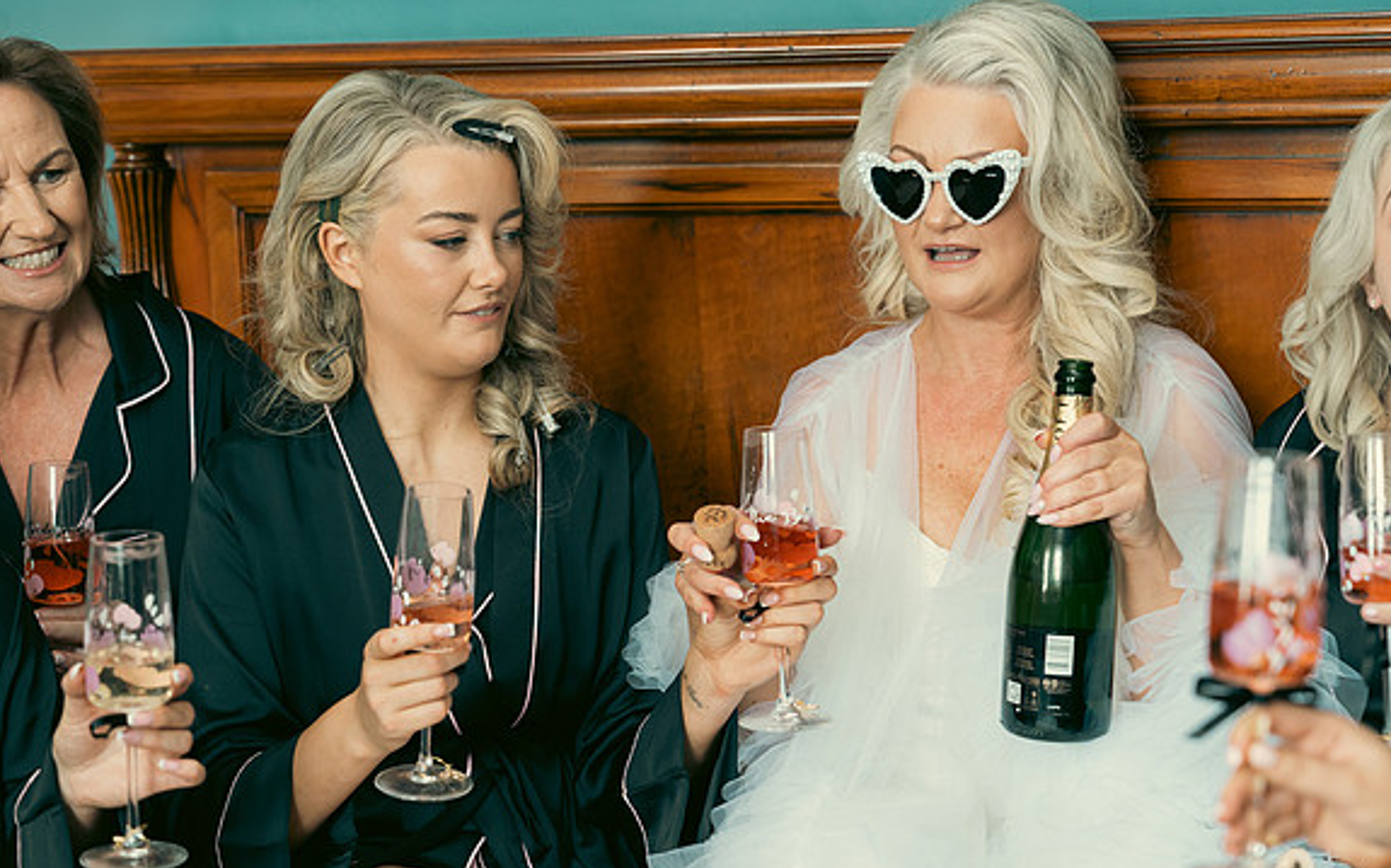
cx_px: 697
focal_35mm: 72
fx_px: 2729
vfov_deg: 18.1
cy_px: 434
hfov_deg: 28.6
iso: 640
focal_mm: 70
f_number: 3.5
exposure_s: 1/160
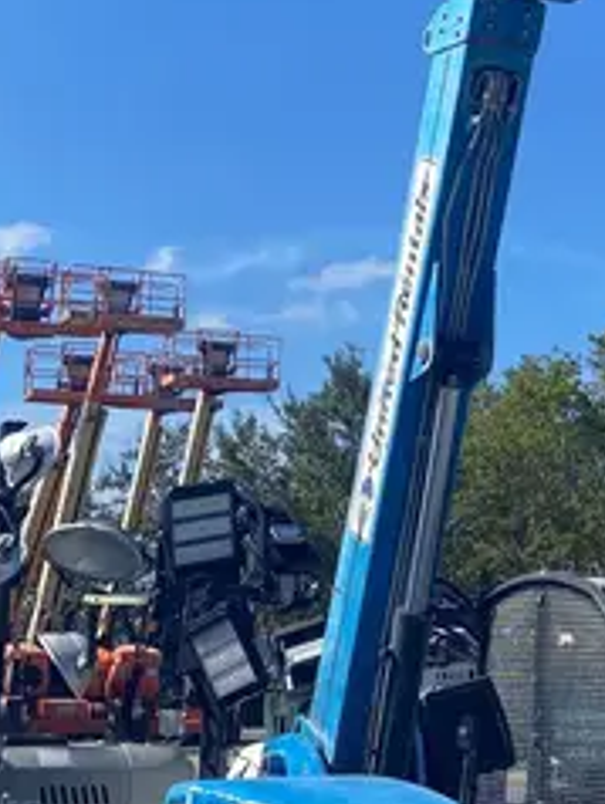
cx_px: 669
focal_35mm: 80
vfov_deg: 24.2
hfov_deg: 17.8
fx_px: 1861
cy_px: 242
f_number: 1.8
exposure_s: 1/2463
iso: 32
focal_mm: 4.25
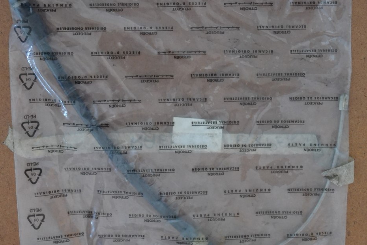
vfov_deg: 22.3
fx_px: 622
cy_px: 125
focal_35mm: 61
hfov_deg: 32.9
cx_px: 177
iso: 3200
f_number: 4.5
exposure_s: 1/30
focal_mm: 28
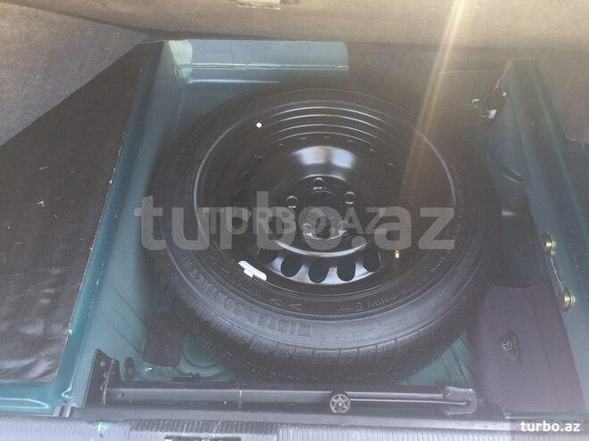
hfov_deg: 61.7
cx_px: 294
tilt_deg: -57.9
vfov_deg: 48.2
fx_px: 493
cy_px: 220
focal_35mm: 29
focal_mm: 4.15
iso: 40
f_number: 2.2
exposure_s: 1/33
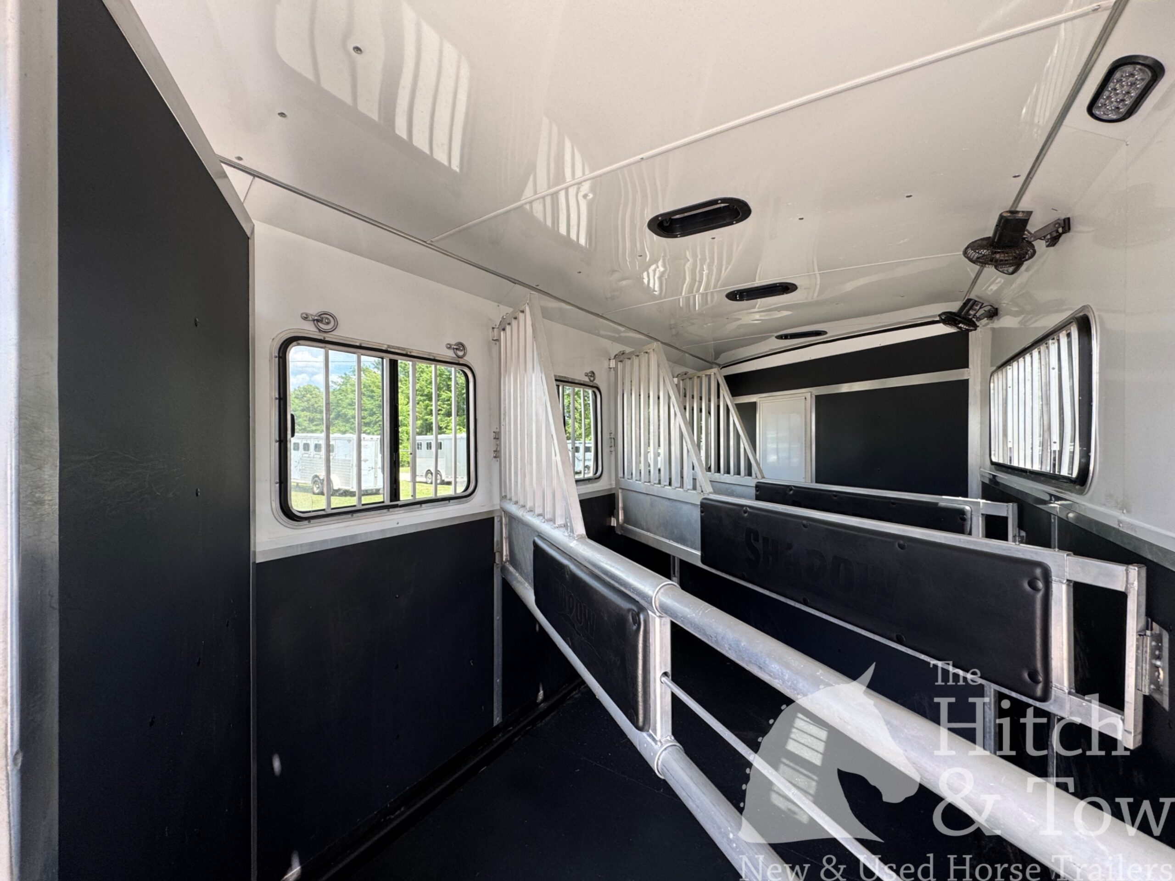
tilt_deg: +0.5
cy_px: 440
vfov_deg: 85.7
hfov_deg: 102.1
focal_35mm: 14
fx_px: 475
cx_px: 588
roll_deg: +0.2
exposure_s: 1/99
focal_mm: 2.22
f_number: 2.2
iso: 64
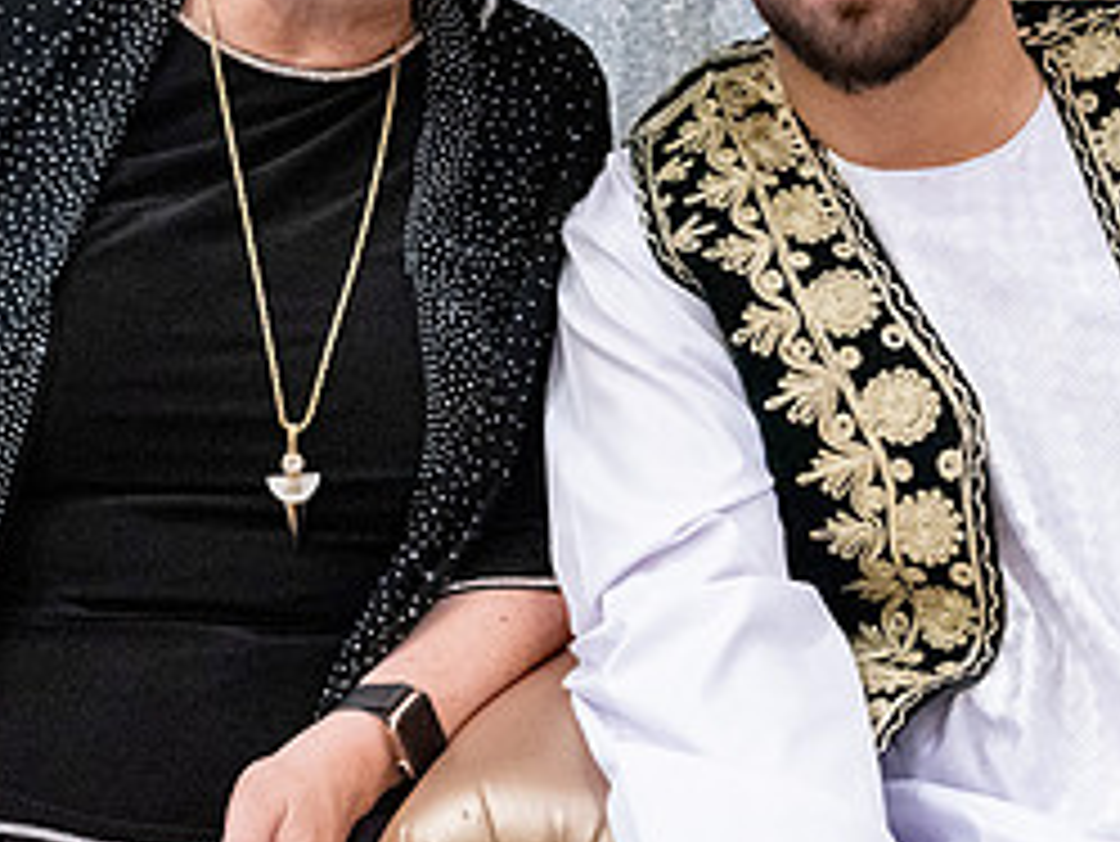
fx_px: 2751
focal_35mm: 85
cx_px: 675
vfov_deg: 17.3
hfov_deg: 23.0
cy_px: 295
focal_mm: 38
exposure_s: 1/320
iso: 32000
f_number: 4
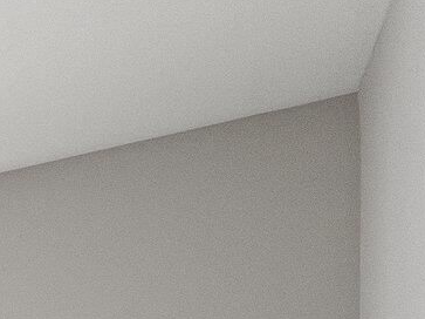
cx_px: -638
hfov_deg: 14.4
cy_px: 568
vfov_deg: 16.4
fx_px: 933
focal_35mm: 76
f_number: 8
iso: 3200
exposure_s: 1/13
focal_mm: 14
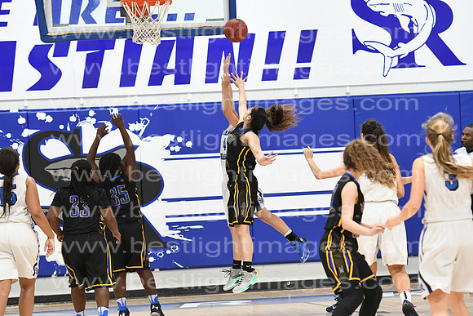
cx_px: 236
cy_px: 158
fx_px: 2760
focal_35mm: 210
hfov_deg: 9.8
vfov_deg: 6.5
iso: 5000
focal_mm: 140
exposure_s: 1/640
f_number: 3.2
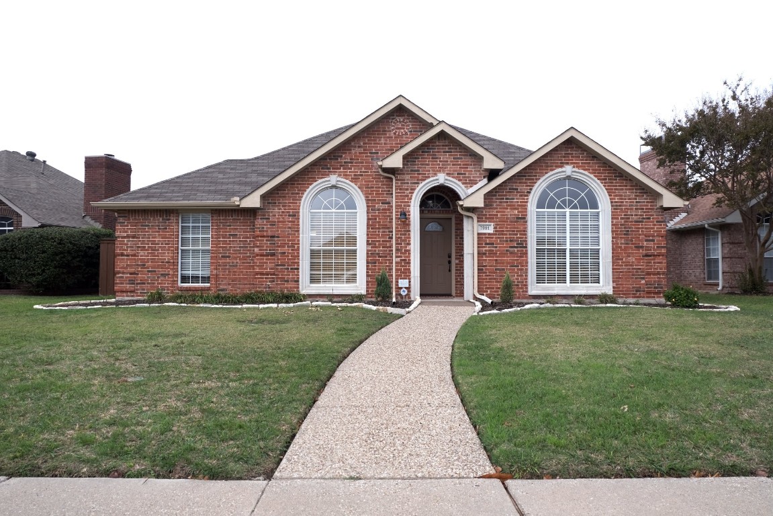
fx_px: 515
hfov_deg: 73.7
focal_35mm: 24
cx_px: 386
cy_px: 258
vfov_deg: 53.2
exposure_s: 1/350
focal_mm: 16
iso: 160
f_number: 5.6
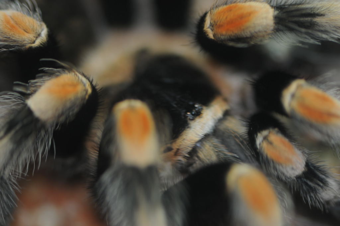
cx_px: 170
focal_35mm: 158
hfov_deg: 13.1
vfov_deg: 8.7
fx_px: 1486
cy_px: 113
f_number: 3.5
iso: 200
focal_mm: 105
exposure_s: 1/60
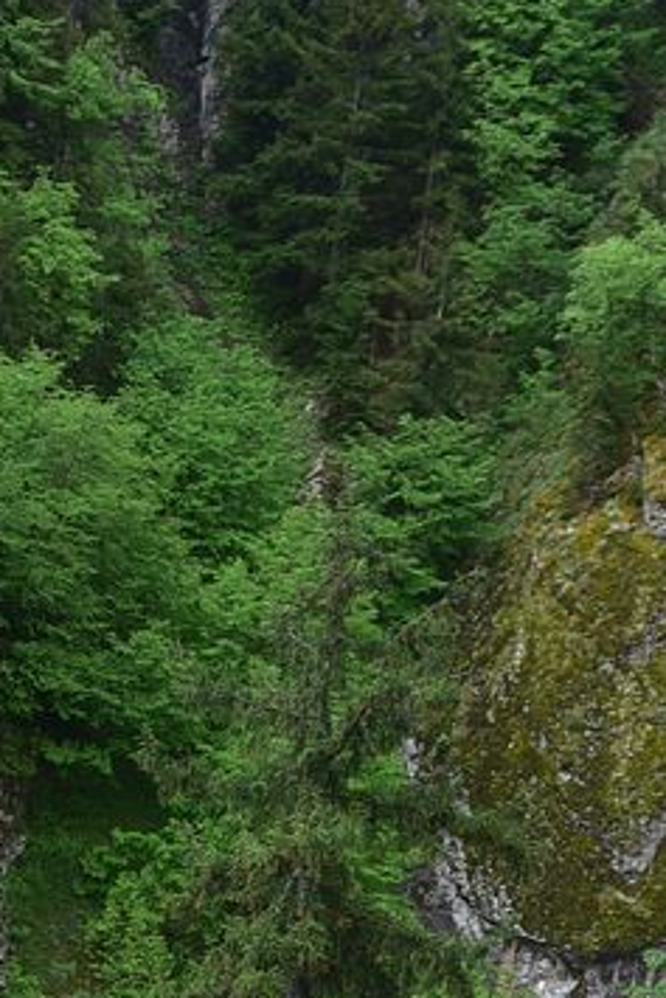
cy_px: 1046
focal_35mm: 183
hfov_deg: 7.5
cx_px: -105
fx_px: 5073
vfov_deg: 11.1
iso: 160
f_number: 4.5
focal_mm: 50
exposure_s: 1/125
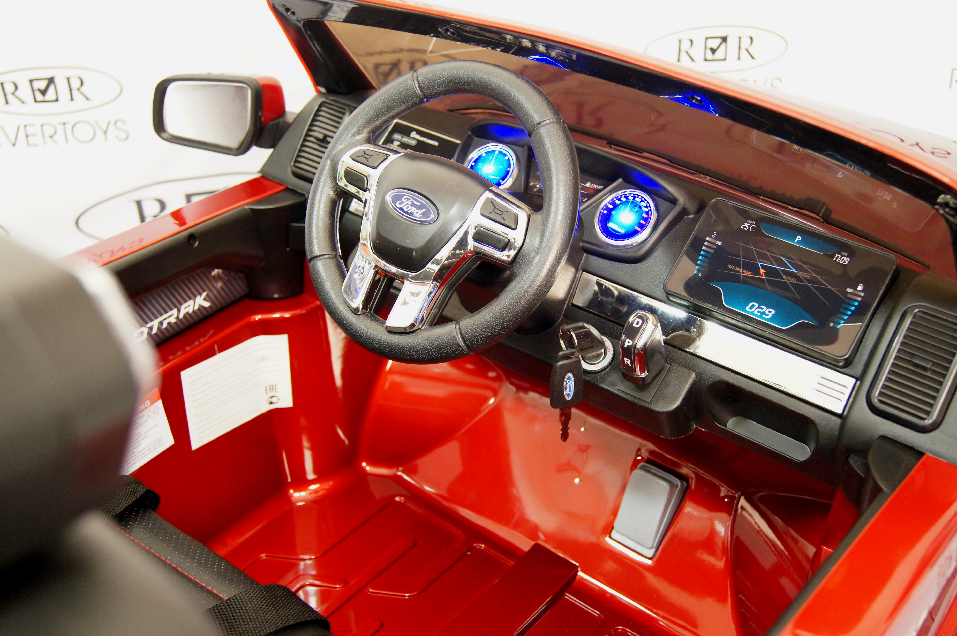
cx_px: 478
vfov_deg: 31.8
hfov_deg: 46.4
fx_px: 1115
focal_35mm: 42
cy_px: 318
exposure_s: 1/15
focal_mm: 28
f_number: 4.5
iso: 1600
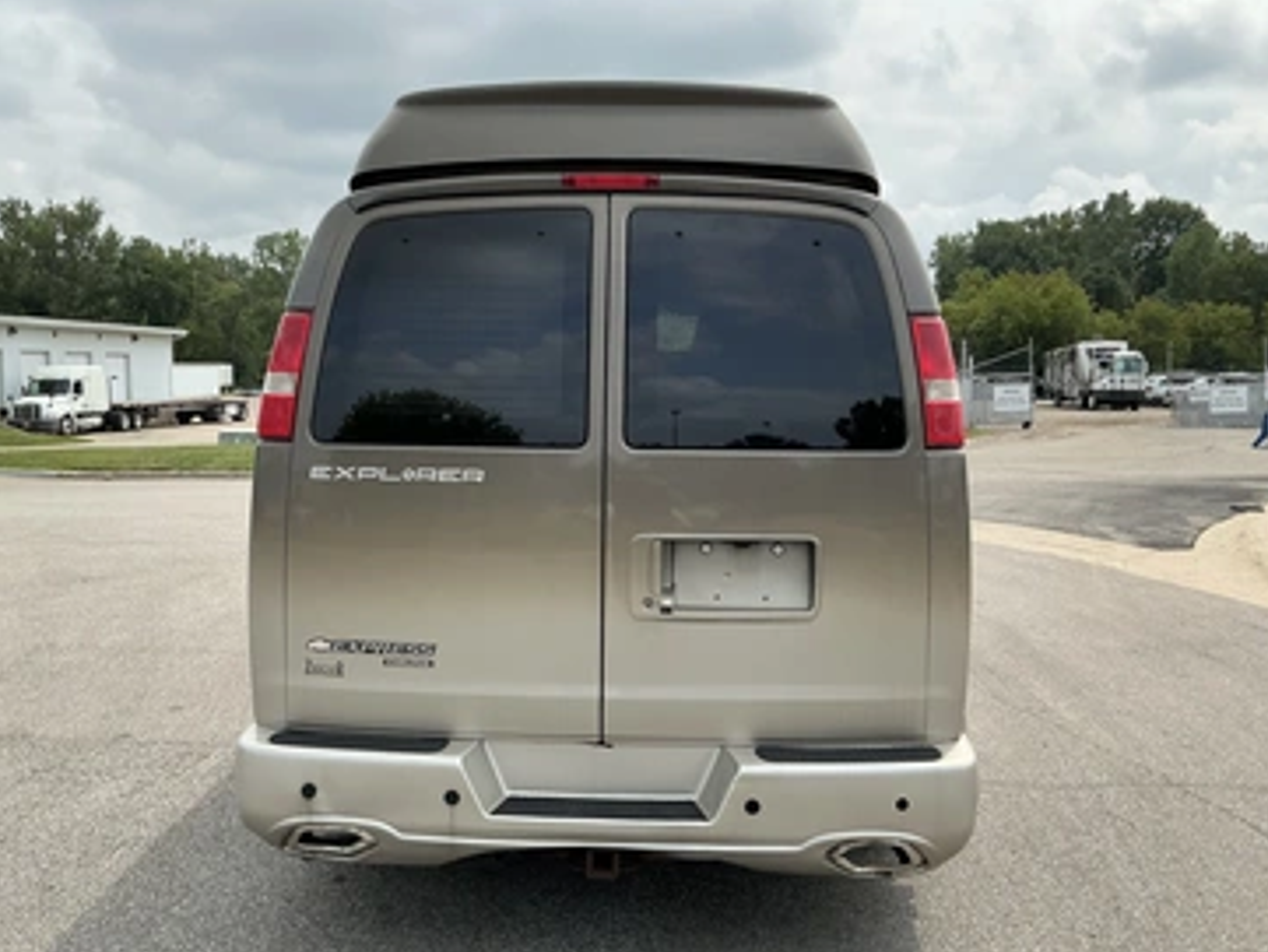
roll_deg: -0.2
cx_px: 611
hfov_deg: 58.3
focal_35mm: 31
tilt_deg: -1.3
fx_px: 1136
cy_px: 478
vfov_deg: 45.5
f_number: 1.8
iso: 25
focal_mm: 3
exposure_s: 1/1534
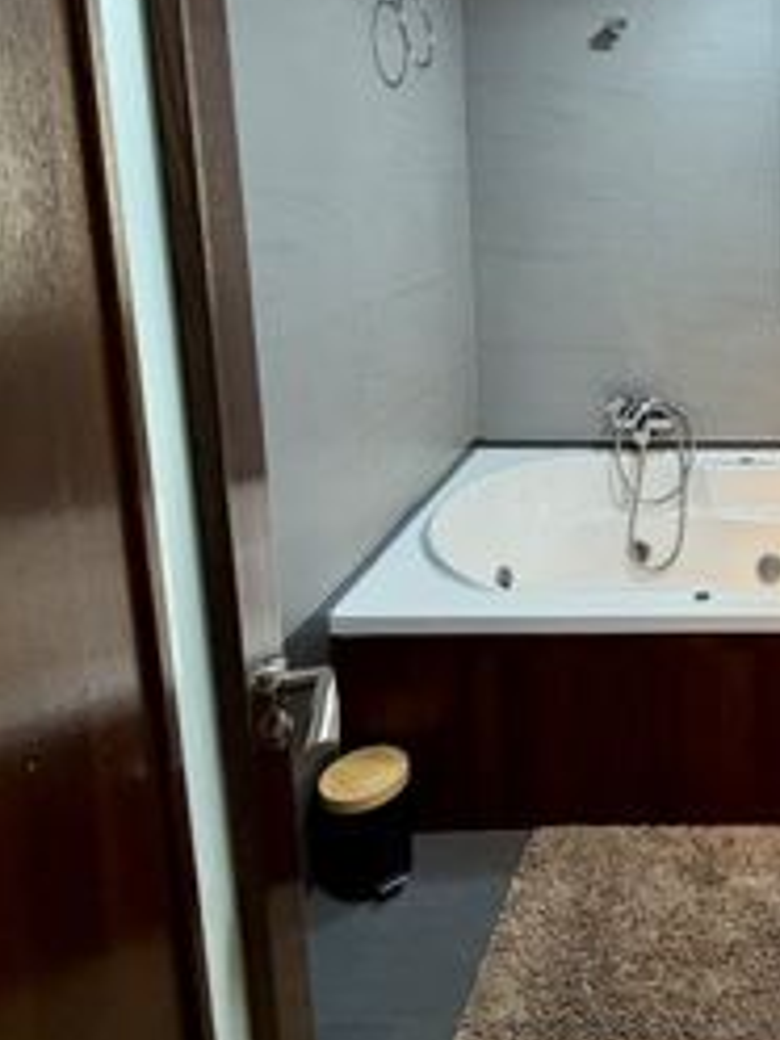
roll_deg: -2.0
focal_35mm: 30
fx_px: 901
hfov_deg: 39.8
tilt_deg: -10.6
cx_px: 818
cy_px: 310
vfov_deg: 58.0
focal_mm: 2.22
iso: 250
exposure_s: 1/100
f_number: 2.2
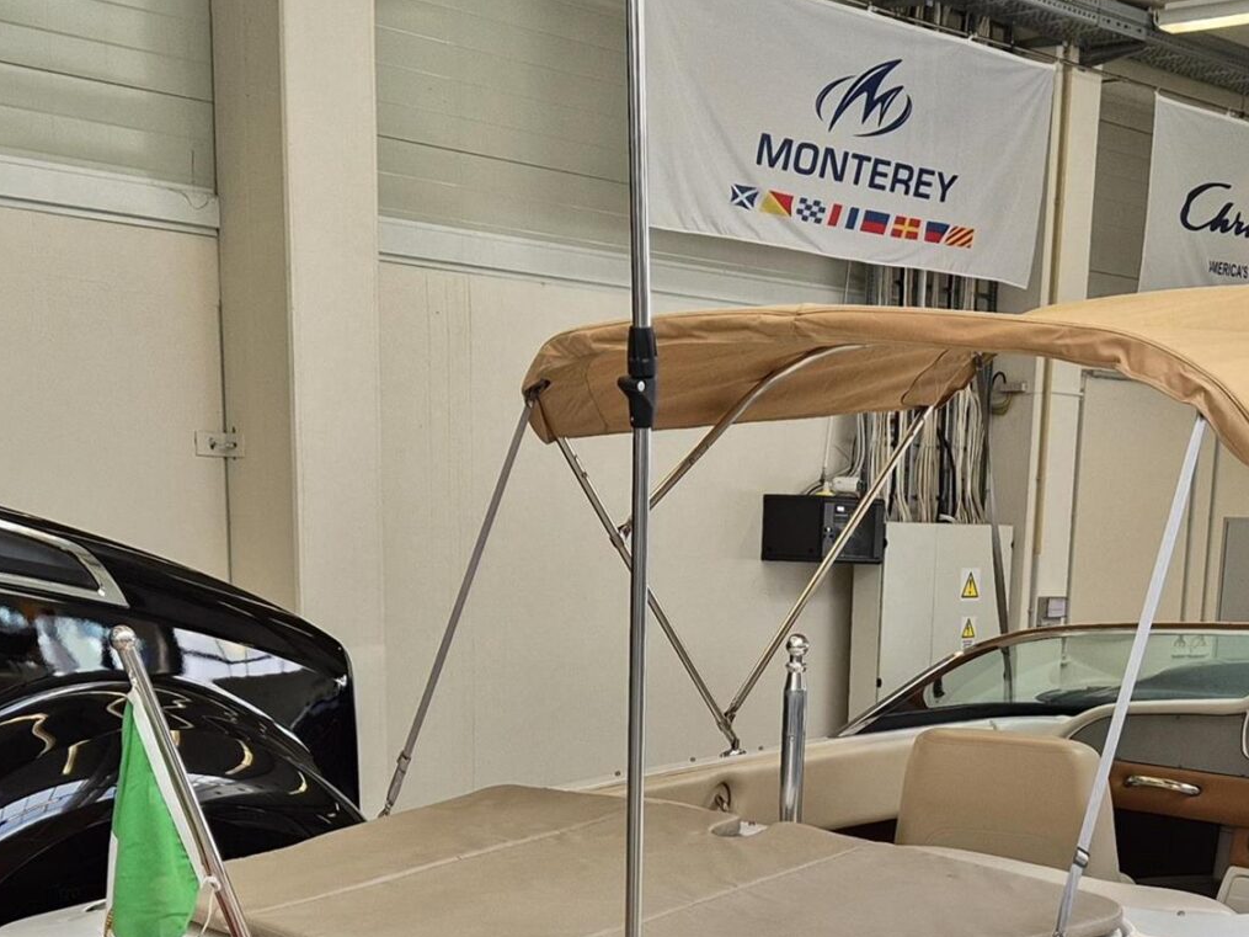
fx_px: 2092
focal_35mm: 58
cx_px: 717
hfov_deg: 33.2
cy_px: 1040
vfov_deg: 23.6
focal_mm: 5.4
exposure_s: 1/100
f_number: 1.8
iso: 64
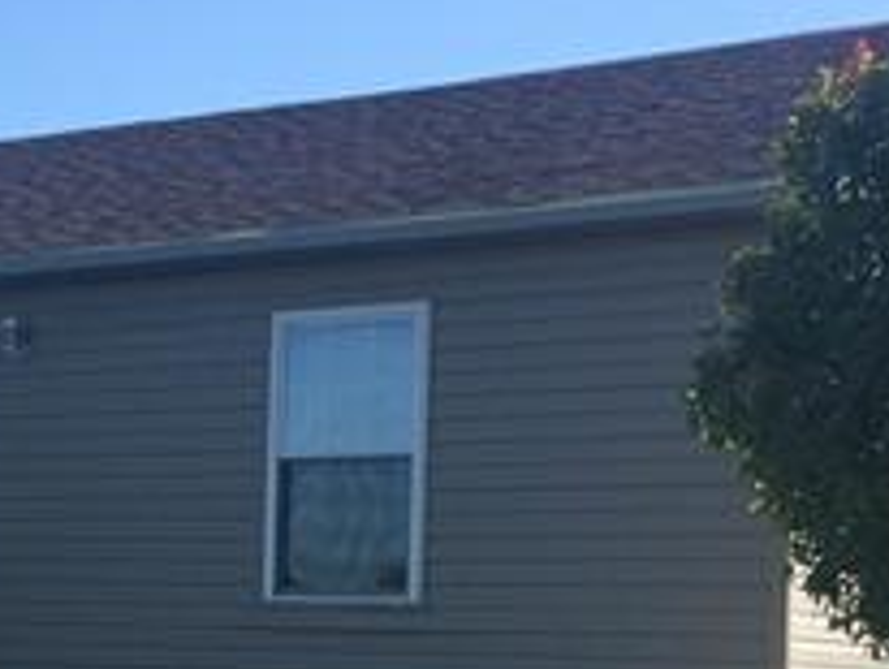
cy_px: 591
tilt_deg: -0.3
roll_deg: -3.3
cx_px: -39
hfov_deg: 20.9
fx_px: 2314
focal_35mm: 90
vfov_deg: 16.3
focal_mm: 4.15
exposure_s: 1/1199
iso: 32
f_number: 2.2
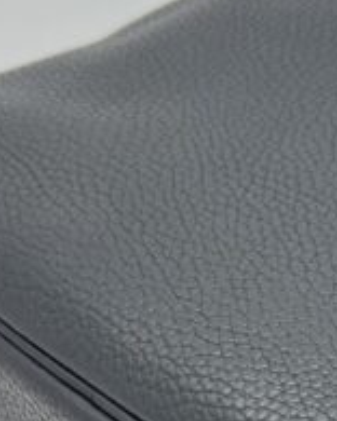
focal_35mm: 133
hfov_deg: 11.1
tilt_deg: -38.4
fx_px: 1658
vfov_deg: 14.0
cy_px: 533
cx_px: 523
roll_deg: +6.0
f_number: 1.5
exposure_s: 1/100
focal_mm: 5.7
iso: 50
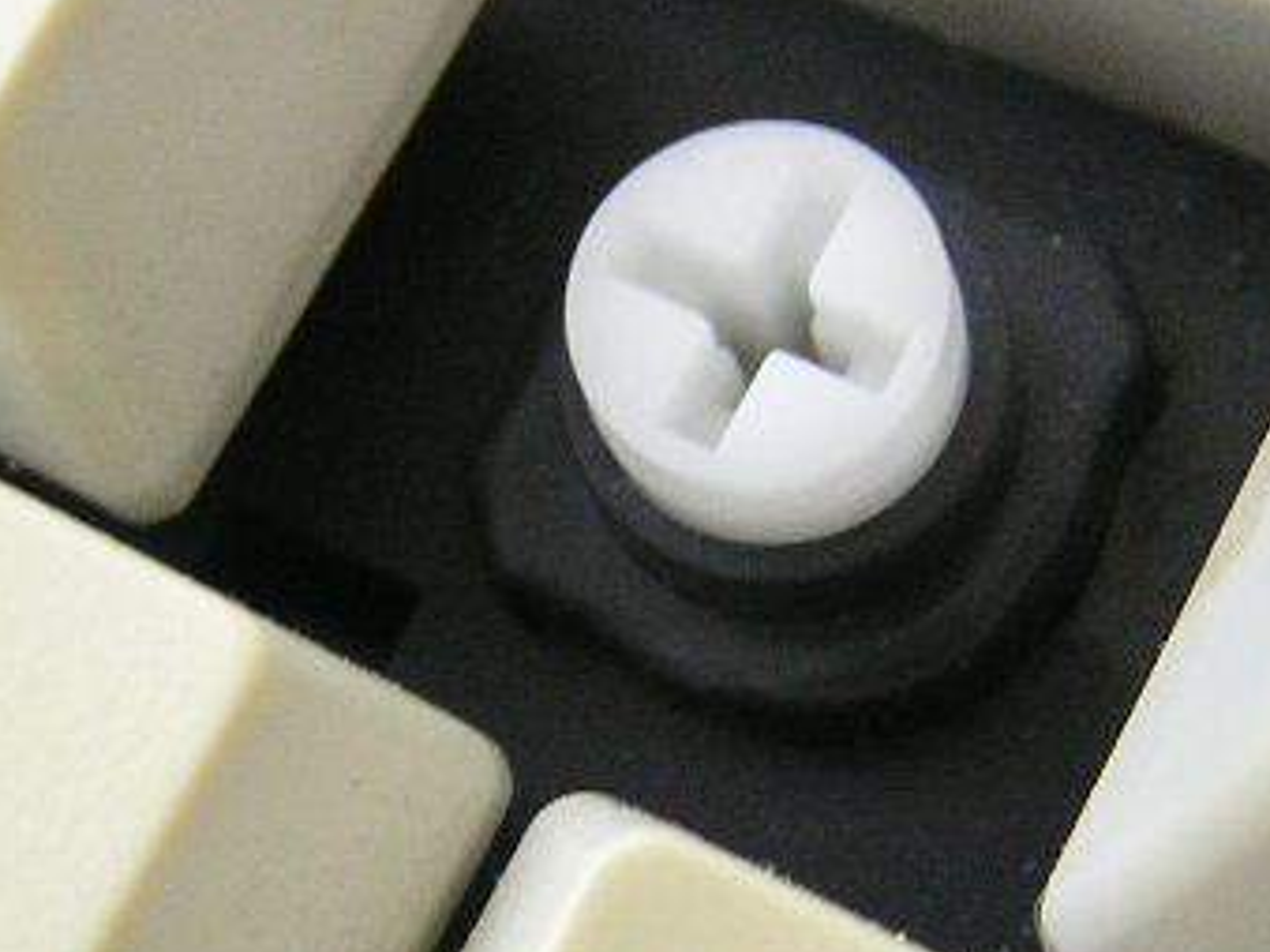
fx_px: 2494
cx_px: 584
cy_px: 405
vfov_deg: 21.6
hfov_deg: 28.6
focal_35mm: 68
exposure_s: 1/2.9
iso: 400
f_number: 2.6
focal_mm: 4.7
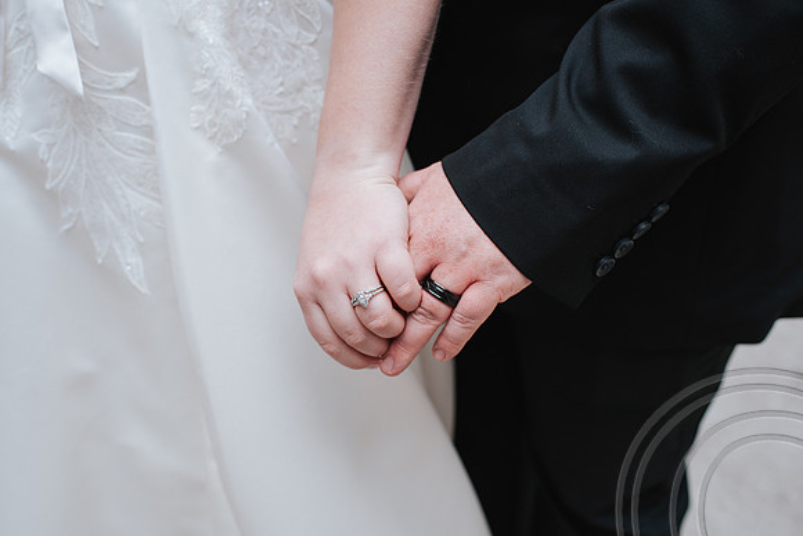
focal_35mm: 37
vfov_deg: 35.5
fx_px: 836
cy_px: 287
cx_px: 373
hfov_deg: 51.3
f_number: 3.2
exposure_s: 1/320
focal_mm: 35
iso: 560
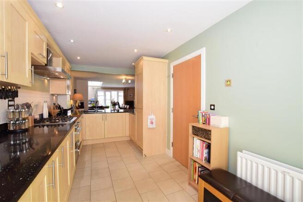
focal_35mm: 15
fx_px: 126
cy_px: 101
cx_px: 152
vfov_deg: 77.3
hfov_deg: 100.4
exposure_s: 1/6
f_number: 8
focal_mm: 10
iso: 200
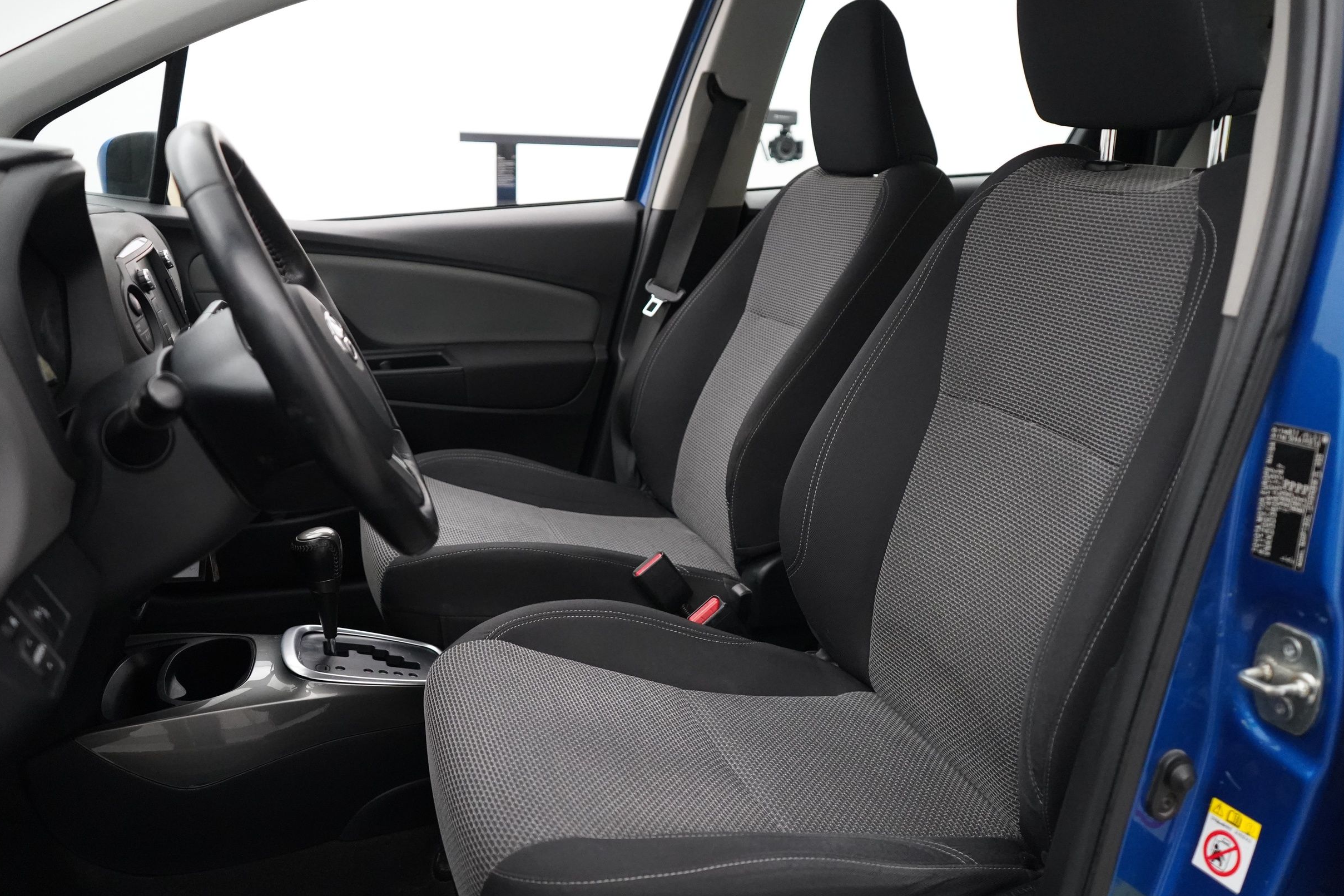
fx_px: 1120
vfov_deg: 43.6
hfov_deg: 61.9
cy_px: 435
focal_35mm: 30
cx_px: 680
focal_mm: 29
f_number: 3.5
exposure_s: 1/160
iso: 8000
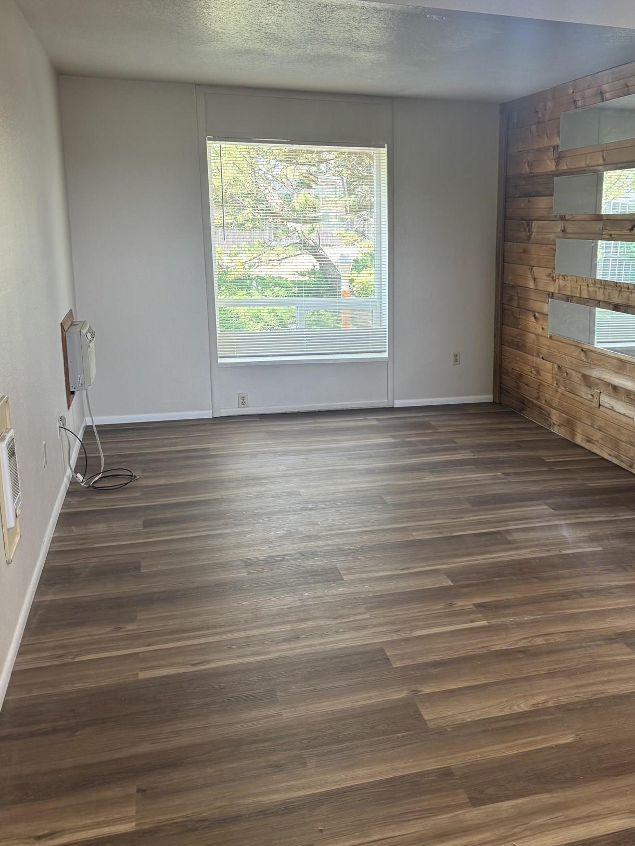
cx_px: 437
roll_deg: -0.2
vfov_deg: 53.9
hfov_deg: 41.1
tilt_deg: -11.4
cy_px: 393
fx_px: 831
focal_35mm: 34
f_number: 1.78
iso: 125
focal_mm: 6.76
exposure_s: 1/60
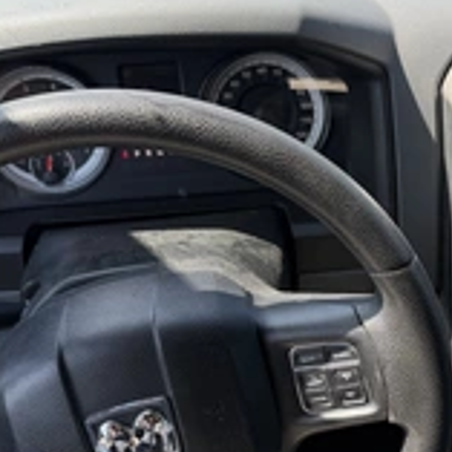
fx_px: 798
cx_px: 328
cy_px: 256
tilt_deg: -37.1
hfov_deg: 31.2
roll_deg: +2.2
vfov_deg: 31.6
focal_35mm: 54
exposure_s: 1/575
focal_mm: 6.76
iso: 80
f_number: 1.78
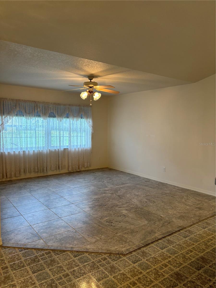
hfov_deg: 53.1
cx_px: 108
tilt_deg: -5.3
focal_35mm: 26
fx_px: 216
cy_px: 144
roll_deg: -1.2
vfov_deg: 67.3
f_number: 1.6
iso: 100
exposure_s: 1/60
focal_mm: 5.96
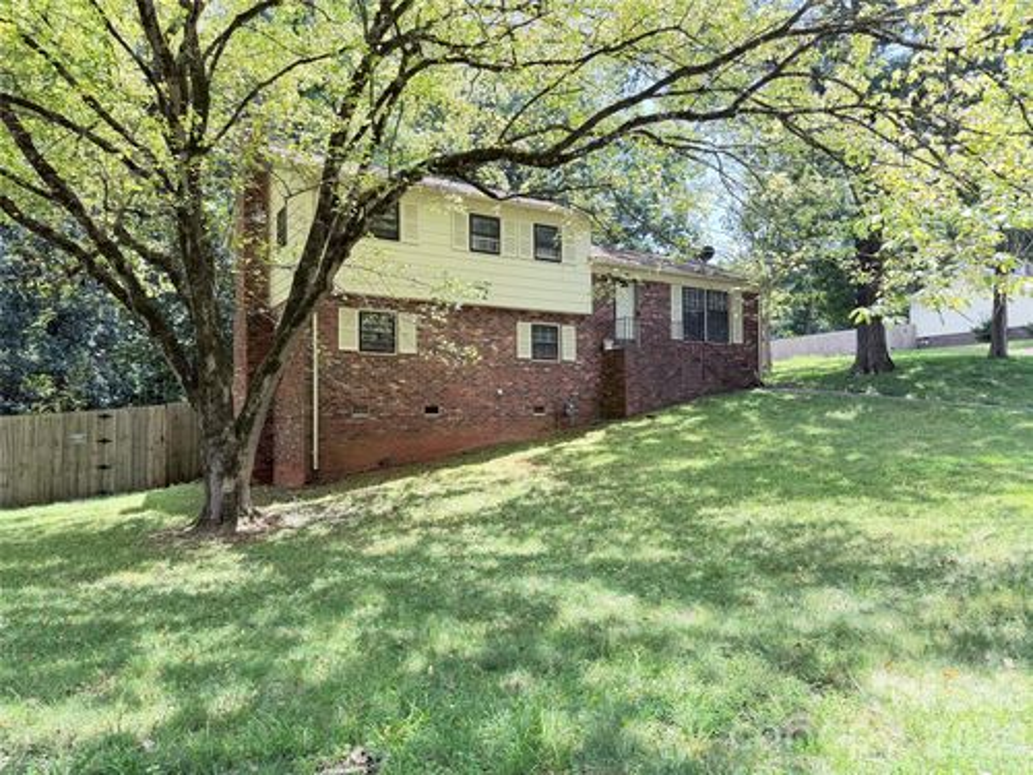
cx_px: 516
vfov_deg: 56.8
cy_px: 388
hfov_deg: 71.6
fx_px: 716
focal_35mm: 24
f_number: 1.78
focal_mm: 6.76
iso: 80
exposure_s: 1/423
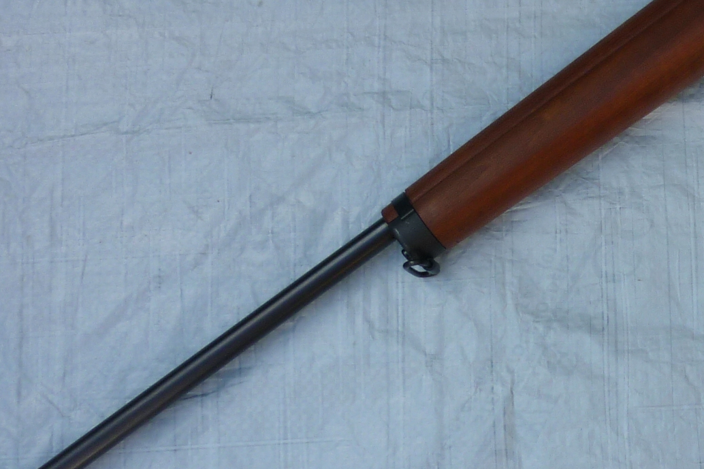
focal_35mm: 85
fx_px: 1662
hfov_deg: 22.6
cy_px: 69
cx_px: 763
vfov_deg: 15.9
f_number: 2.8
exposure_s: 1/200
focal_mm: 5.5
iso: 80
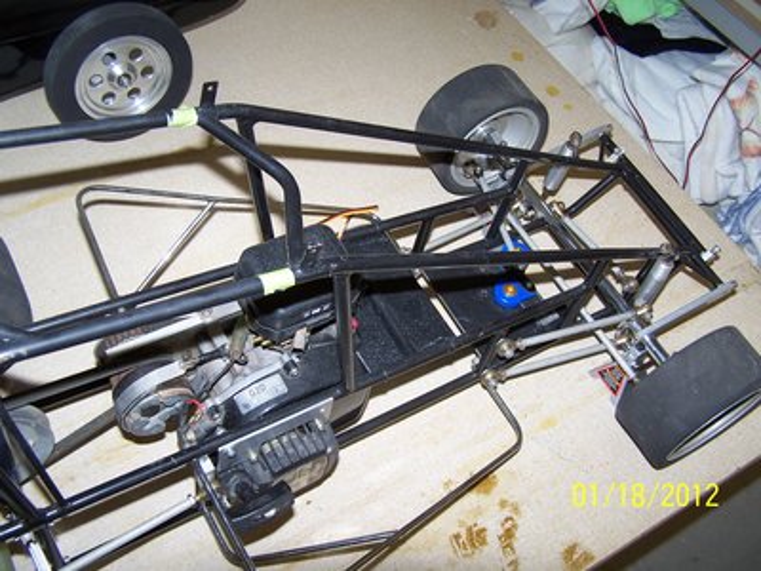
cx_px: 380
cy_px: 286
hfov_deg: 49.0
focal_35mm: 38
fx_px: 835
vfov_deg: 37.7
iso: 80
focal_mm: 6.3
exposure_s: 1/60
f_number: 2.8
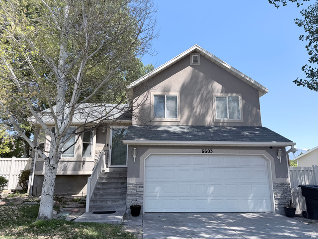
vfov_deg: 56.8
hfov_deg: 71.6
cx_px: 159
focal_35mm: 24
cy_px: 120
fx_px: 220
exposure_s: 1/2110
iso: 80
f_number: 1.78
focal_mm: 6.76
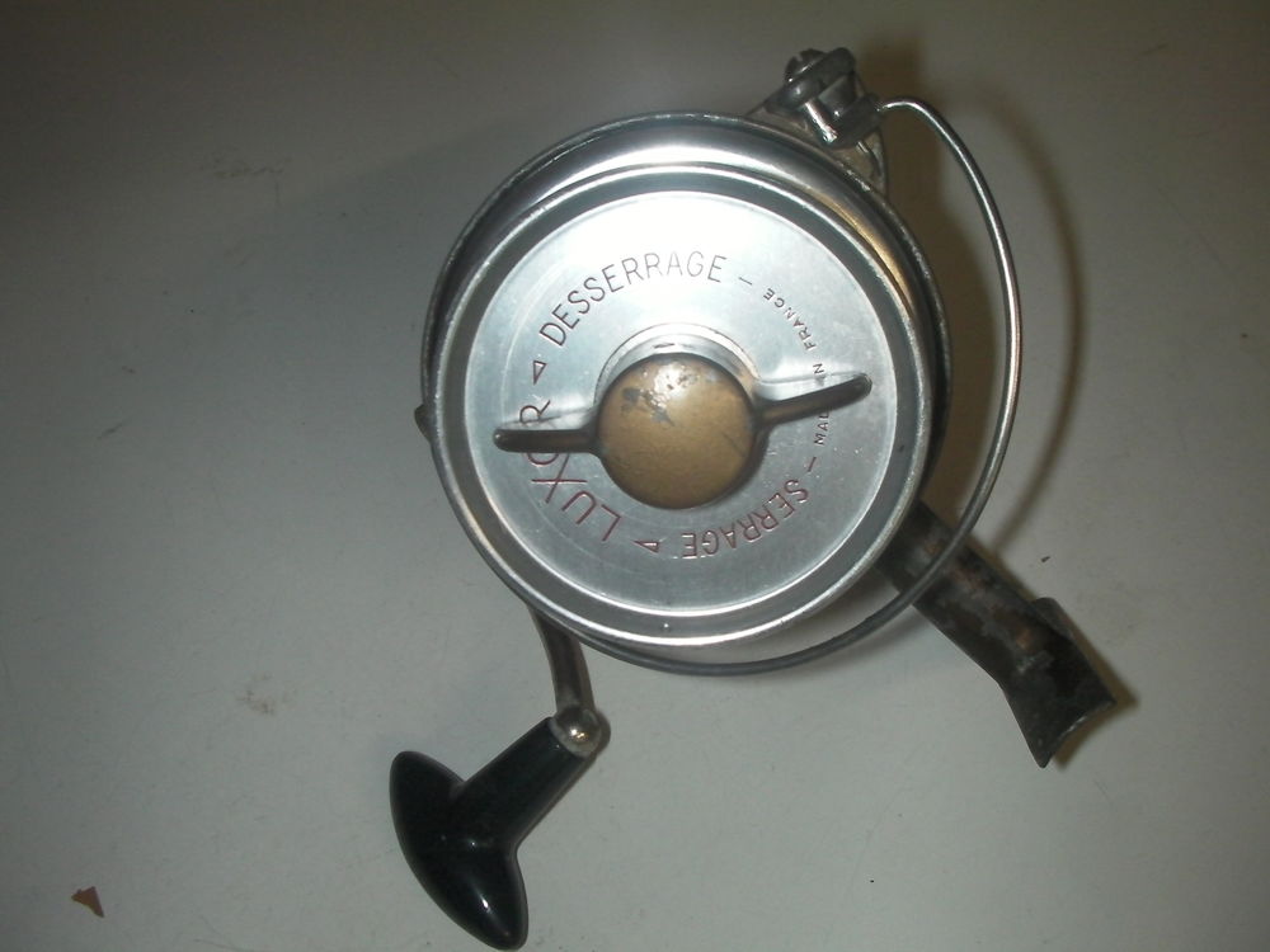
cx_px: 635
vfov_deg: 37.7
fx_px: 1394
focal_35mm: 38
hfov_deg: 49.0
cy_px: 476
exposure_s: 1/30
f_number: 5.6
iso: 200
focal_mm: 6.3
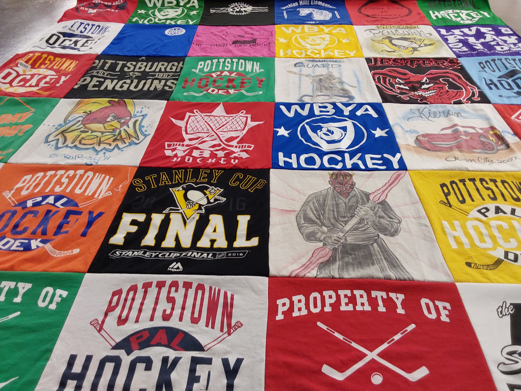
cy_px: 196
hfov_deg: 63.4
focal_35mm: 28
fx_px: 421
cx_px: 260
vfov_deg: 49.7
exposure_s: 1/60
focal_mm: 2.91
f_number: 1.9
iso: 100
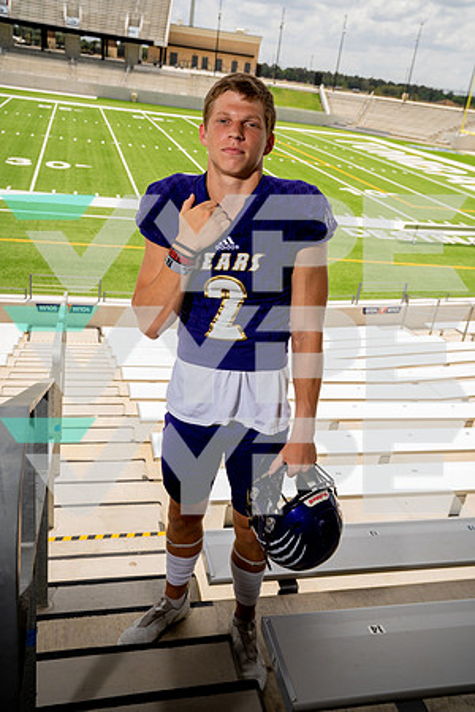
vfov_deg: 58.7
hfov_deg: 41.1
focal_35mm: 32
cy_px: 356
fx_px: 633
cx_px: 238
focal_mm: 32
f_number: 6.3
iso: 100
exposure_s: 1/250
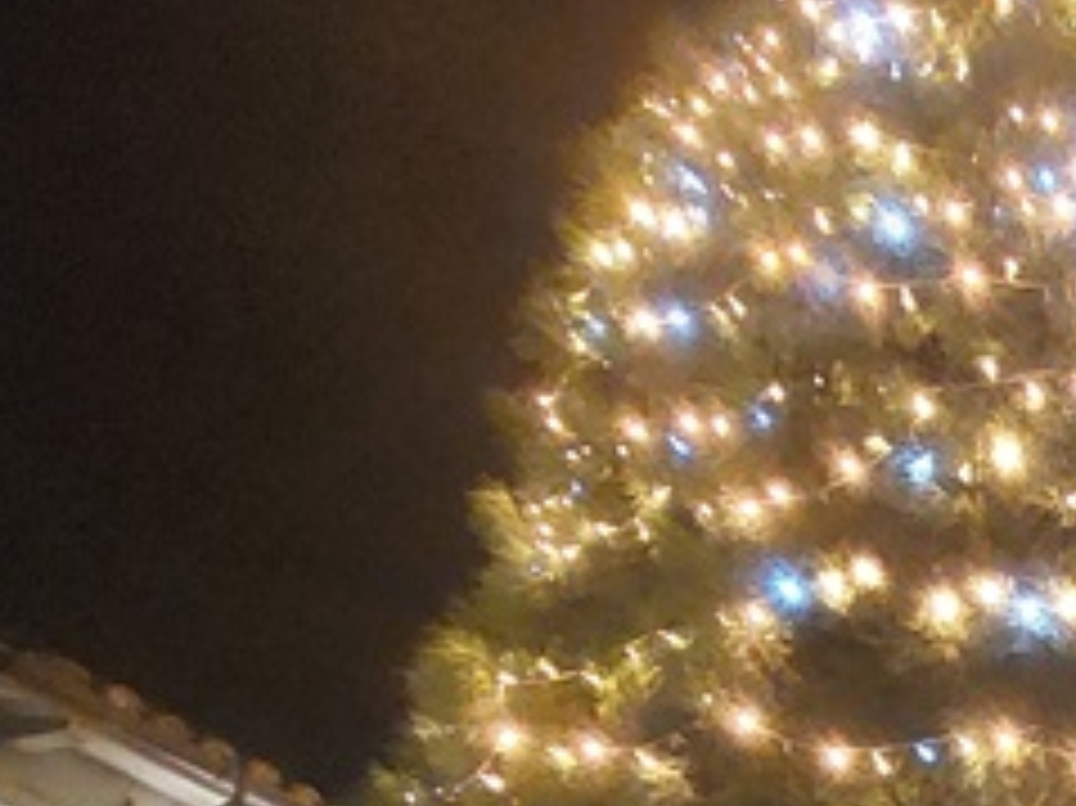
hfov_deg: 27.2
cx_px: 1612
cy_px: 1195
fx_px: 1522
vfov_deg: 23.8
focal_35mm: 49
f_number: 2.2
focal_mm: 1.74
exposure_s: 1/11
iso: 800
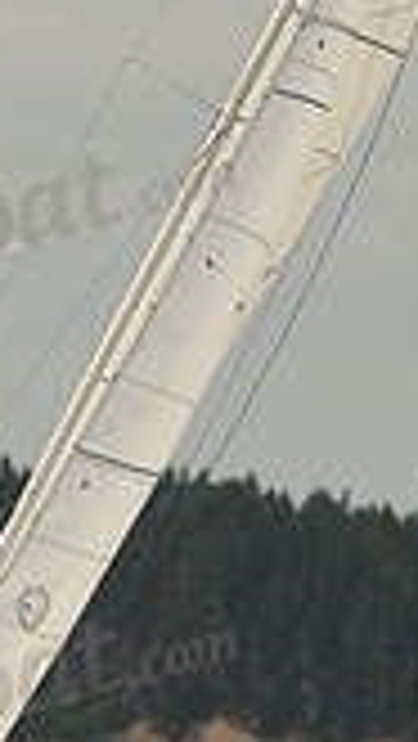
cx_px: -625
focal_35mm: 1216
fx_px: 23924
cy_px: 537
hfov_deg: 1.0
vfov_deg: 1.8
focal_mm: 330
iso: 250
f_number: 7.1
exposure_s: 1/1000
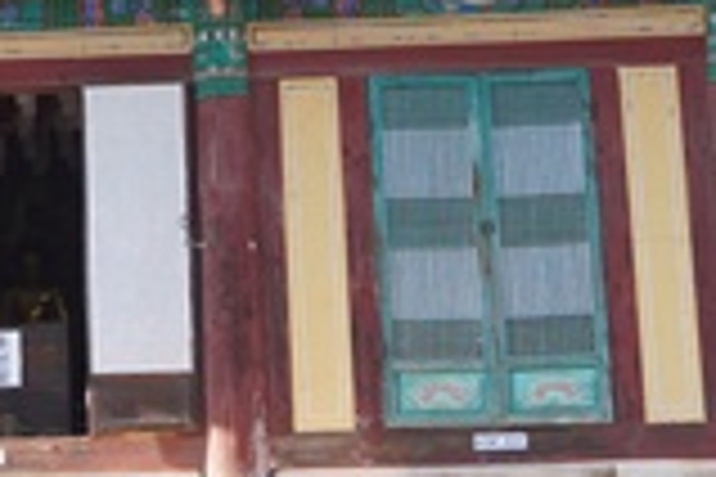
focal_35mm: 185
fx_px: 3679
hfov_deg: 11.0
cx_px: -86
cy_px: -142
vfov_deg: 7.3
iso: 125
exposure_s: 1/160
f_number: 4.5
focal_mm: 28
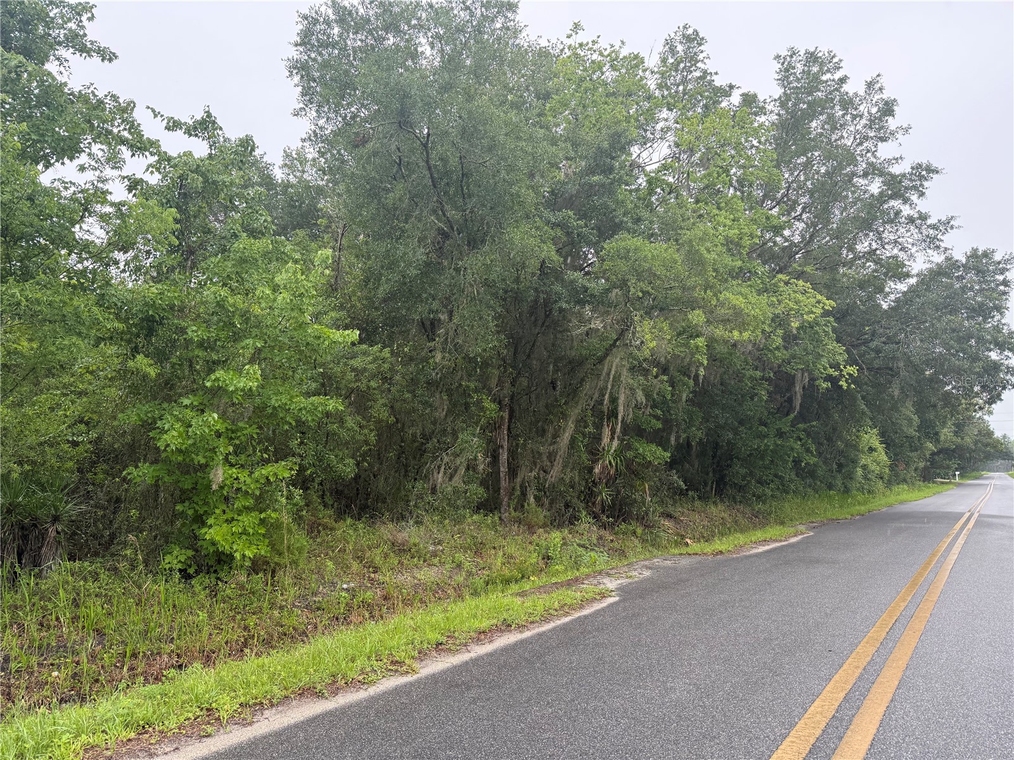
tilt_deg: +6.8
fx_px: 703
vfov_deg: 56.8
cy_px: 380
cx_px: 507
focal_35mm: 24
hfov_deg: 71.6
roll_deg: +0.1
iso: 100
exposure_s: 1/695
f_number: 1.78
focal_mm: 6.76
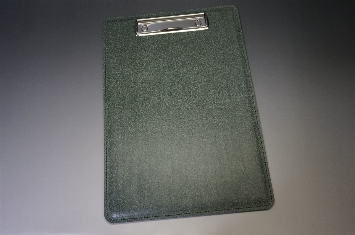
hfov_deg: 62.0
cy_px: 118
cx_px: 178
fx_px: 295
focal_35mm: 30
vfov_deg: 43.5
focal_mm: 20
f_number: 4
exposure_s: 1/160
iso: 1000
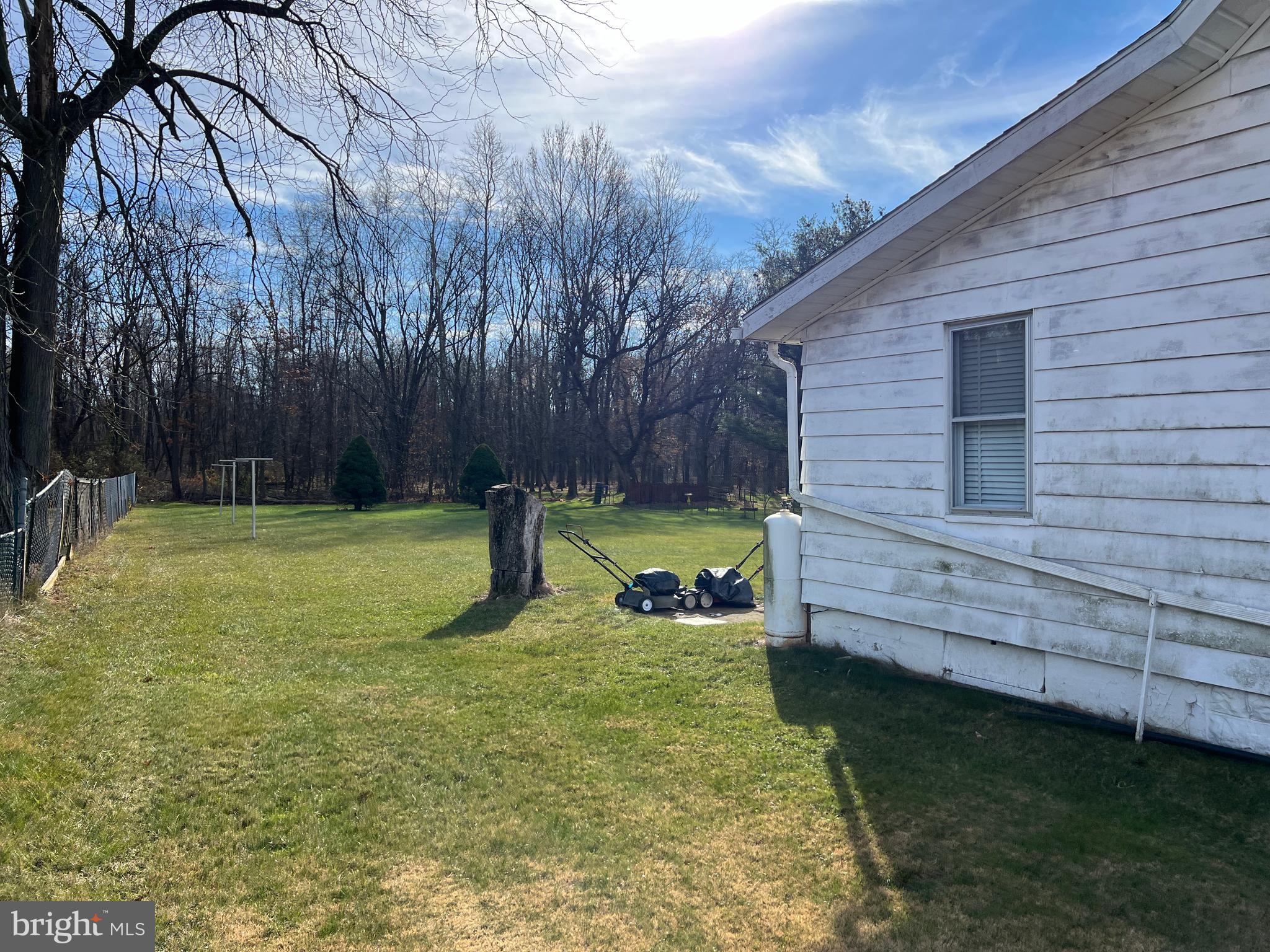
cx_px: 635
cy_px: 476
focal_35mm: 26
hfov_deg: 67.3
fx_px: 954
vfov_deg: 53.1
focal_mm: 5.7
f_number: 1.5
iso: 50
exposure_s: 1/3077
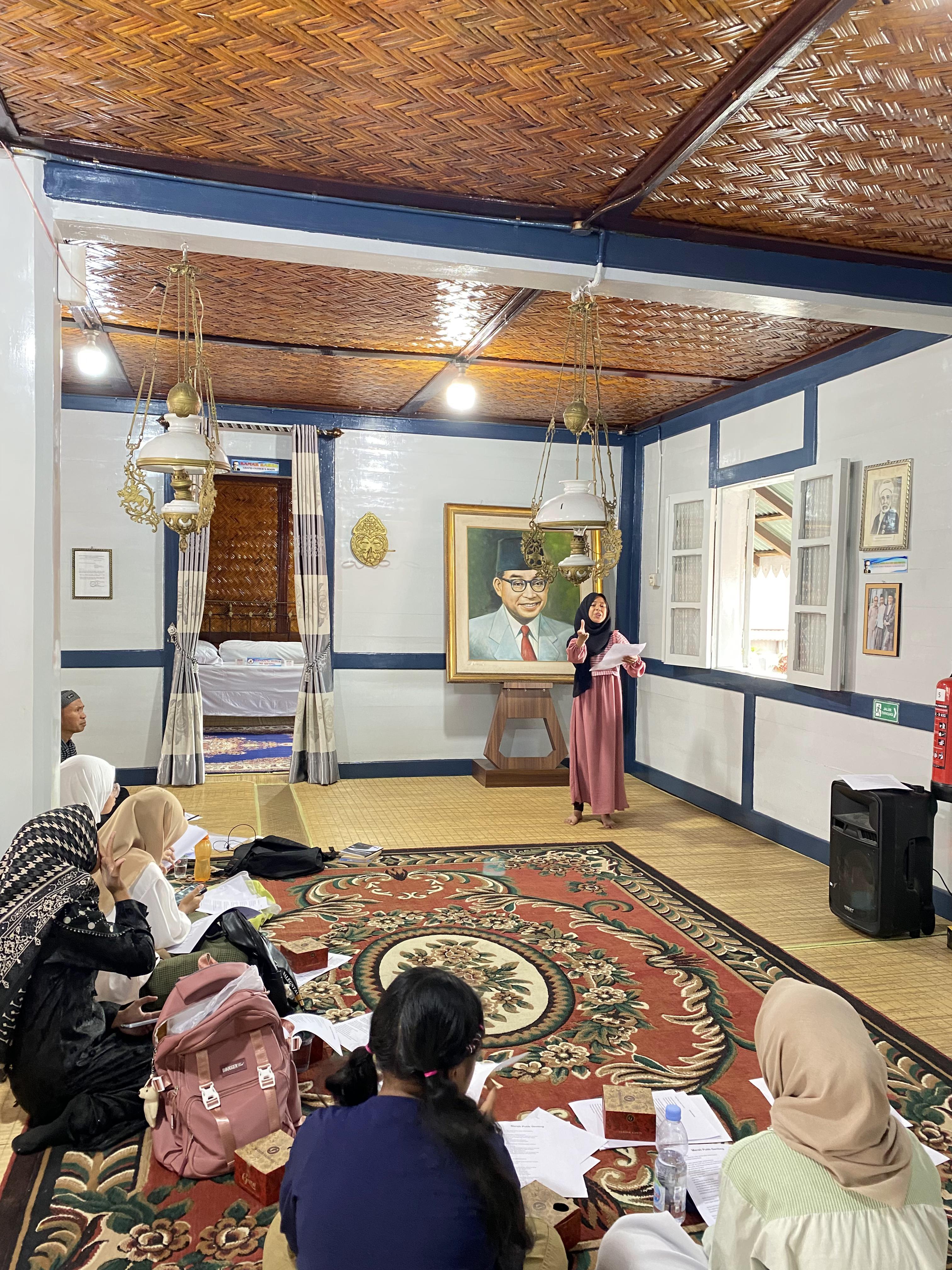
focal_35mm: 26
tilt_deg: -1.7
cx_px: 476
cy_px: 635
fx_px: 953
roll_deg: -0.4
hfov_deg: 53.1
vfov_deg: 67.3
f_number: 1.8
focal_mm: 4.25
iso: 250
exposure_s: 1/50
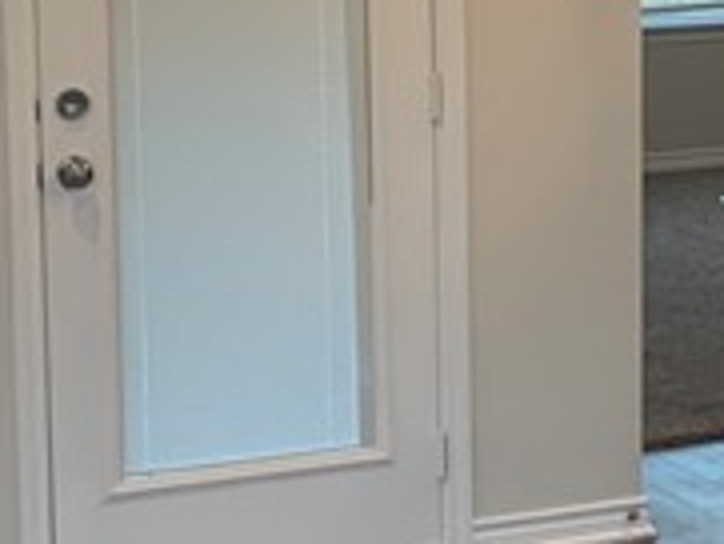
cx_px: 1300
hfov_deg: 12.3
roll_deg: +0.8
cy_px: 36
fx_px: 3077
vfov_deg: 10.0
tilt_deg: -3.0
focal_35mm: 147
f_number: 1.8
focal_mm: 4.25
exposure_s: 1/60
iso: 80
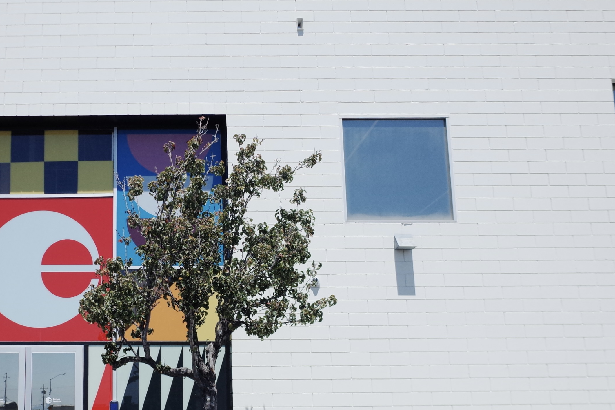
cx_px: 225
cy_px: 256
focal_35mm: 46
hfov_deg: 42.4
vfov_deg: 29.1
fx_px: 786
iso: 400
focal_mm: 18.3
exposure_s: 1/2000
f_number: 2.8
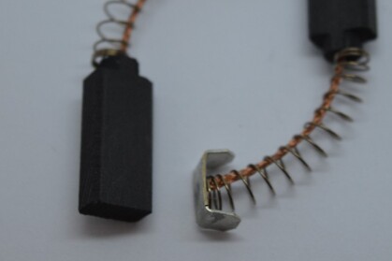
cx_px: 232
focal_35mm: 134
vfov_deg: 10.2
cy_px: 58
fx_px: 1458
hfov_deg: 15.3
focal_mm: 52
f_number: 5.6
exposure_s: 1/125
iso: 280
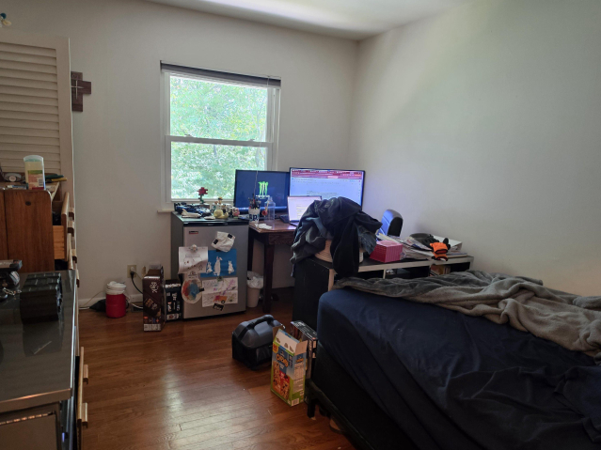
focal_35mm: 24
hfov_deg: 71.6
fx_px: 417
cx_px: 294
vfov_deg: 56.8
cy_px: 233
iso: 160
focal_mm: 6.5
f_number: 1.4
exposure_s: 1/53.3
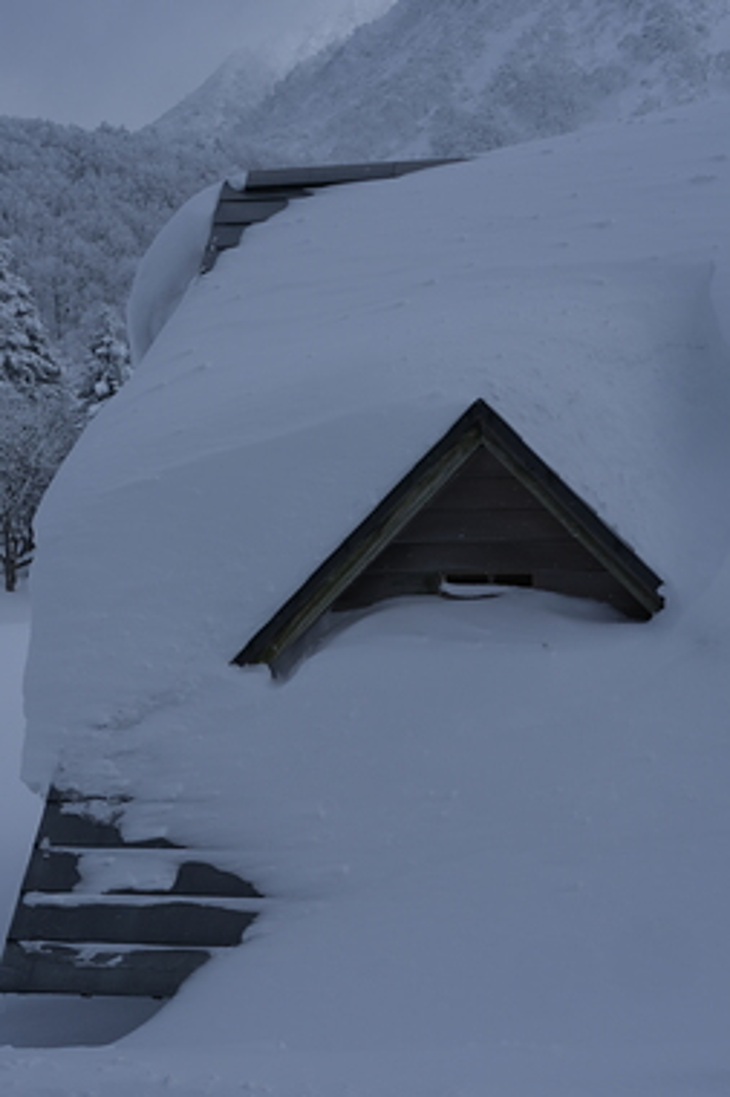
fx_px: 1644
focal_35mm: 54
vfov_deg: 36.9
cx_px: 307
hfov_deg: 25.0
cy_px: 537
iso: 250
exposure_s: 1/800
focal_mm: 27
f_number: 11
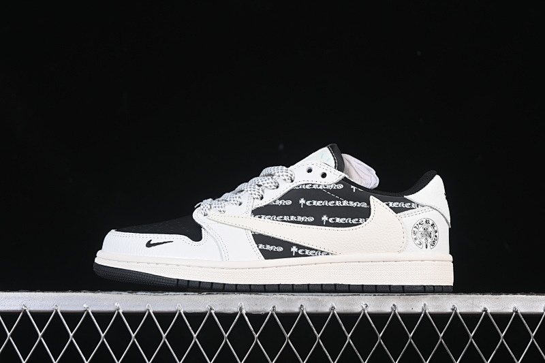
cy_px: 182
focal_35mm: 75
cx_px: 272
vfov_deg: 18.2
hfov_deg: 27.0
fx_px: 1135
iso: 160
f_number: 7.1
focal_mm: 50
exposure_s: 1/80
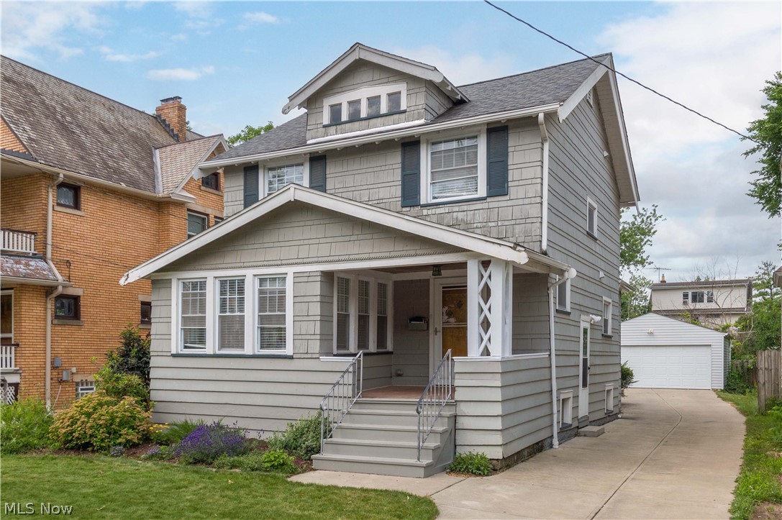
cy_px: 260
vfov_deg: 53.1
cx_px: 391
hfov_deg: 73.8
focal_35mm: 24
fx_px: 521
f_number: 9
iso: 200
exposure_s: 1/400
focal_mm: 24
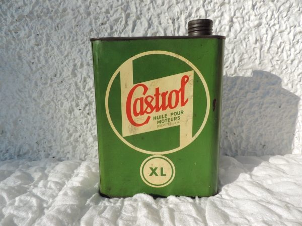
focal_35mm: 24
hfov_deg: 71.6
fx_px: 209
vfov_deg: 56.8
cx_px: 151
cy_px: 113
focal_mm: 4.3
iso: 80
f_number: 3
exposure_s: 1/1250
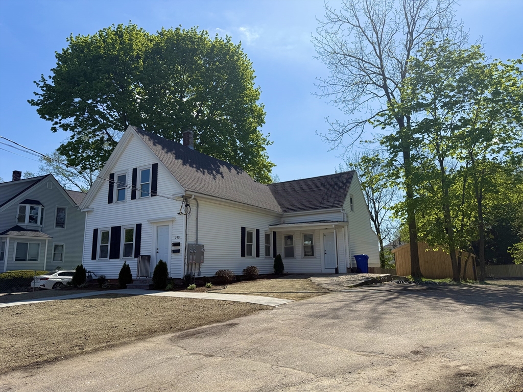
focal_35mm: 24
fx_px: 363
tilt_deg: +10.4
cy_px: 196
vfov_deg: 56.8
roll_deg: +0.4
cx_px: 262
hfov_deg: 71.6
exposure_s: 1/6711
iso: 80
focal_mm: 6.76
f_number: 1.78
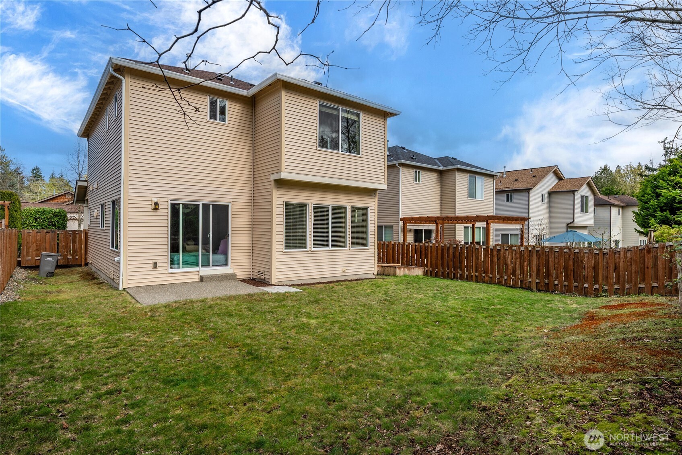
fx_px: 341
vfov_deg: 67.4
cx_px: 341
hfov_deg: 90.0
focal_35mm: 18
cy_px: 228
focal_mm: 18
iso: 80
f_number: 9
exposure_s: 1/125
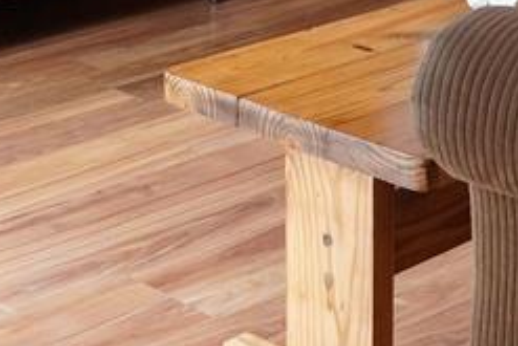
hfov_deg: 17.2
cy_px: -245
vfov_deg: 10.9
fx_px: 1709
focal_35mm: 119
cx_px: 235
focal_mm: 19.1
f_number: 9
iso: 3200
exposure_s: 1/30
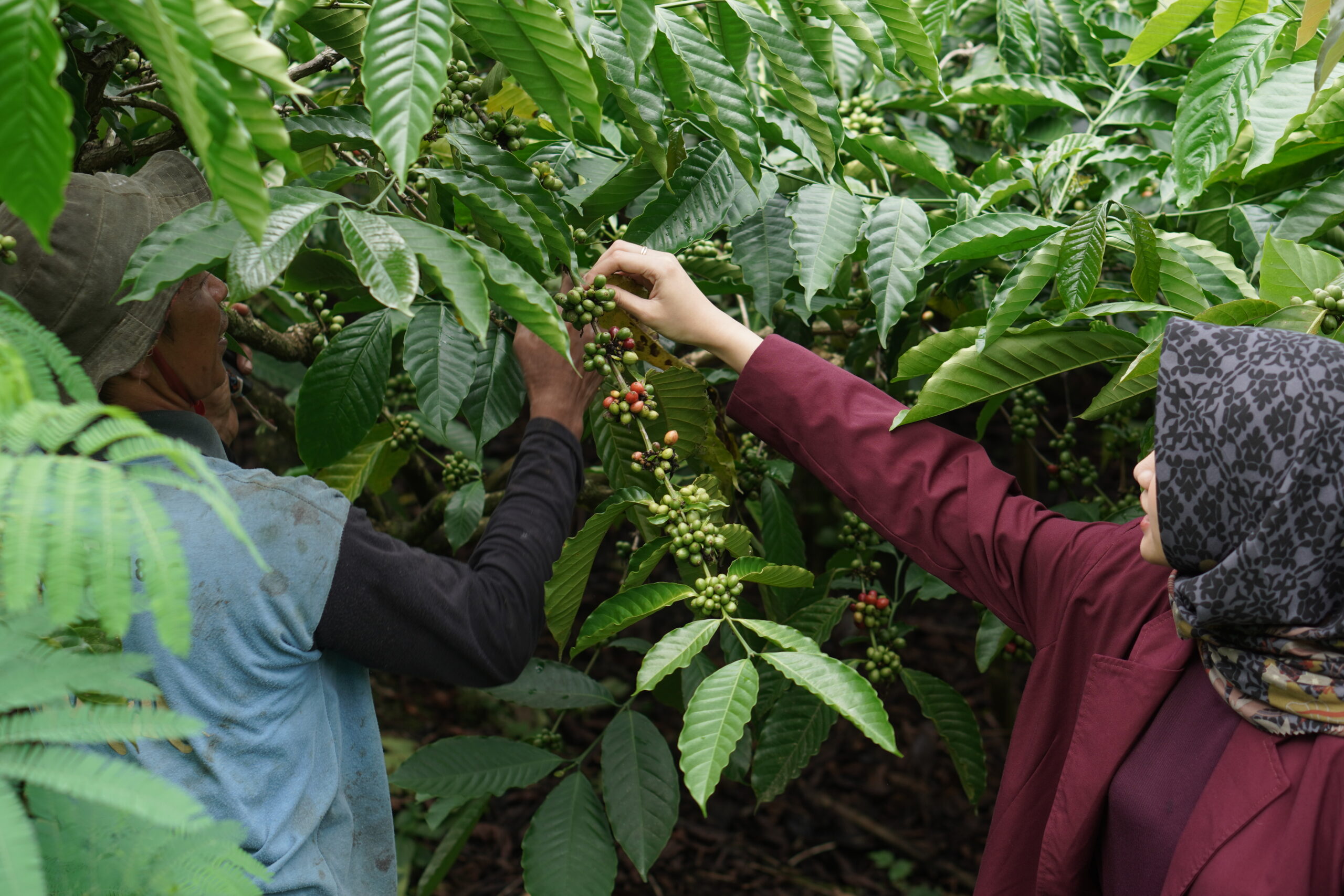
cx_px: 672
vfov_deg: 18.2
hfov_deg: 27.0
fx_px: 2800
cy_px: 448
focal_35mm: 75
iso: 100
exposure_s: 1/200
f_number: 3.2
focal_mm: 50
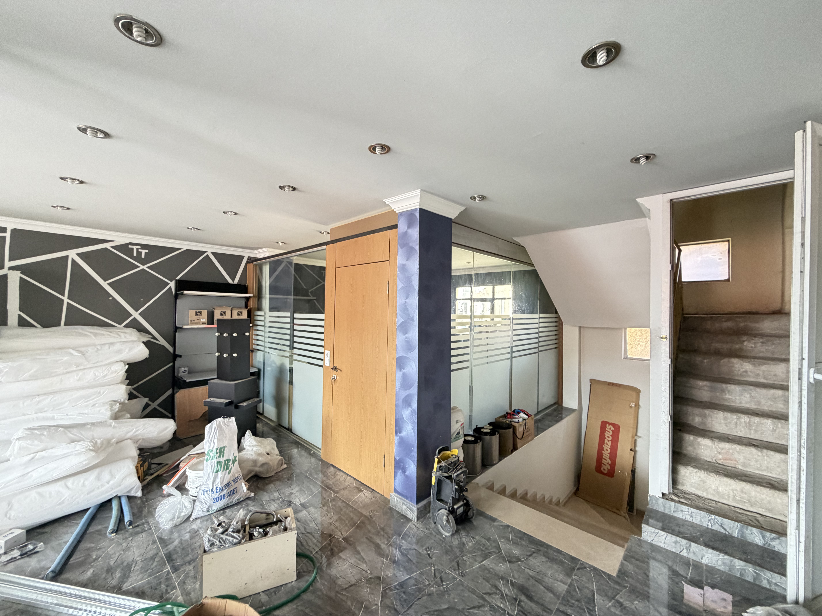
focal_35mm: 14
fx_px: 332
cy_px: 308
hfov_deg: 102.1
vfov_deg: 85.7
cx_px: 411
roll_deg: -0.5
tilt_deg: +0.5
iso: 320
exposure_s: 1/63
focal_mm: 2.22
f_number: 2.2
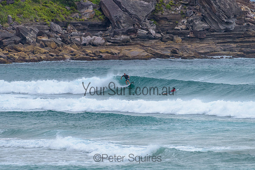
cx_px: 124
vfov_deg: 2.2
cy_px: 83
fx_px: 4344
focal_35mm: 613
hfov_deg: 3.4
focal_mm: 500
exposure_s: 1/2000
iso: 500
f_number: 5.6
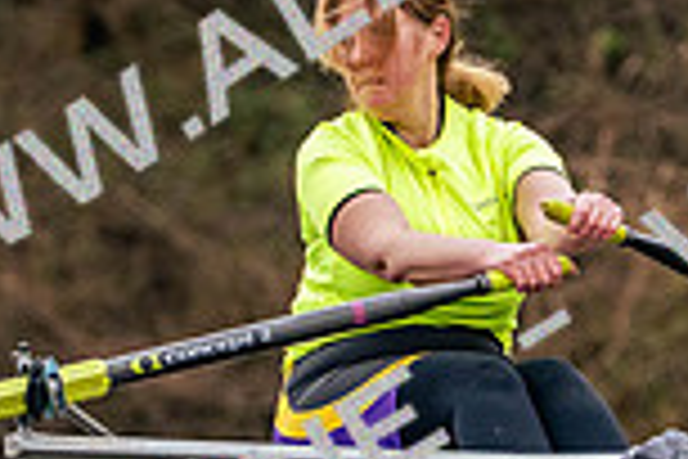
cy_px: 353
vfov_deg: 0.9
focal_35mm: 1474
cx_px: 315
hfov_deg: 1.4
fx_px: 28168
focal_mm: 388
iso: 2500
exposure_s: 1/2000
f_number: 6.3
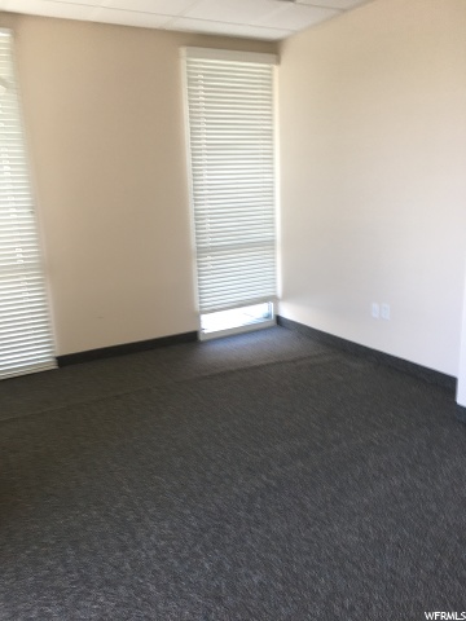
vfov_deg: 61.7
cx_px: 233
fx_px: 521
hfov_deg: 48.2
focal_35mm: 29
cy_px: 310
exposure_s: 1/30
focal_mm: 4.15
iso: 32
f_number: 2.2
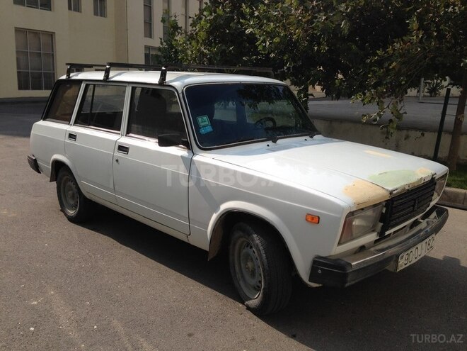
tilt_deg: -12.2
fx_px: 445
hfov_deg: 55.4
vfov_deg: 42.9
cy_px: 176
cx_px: 234
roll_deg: -2.7
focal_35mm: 33
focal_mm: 4.12
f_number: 2.4
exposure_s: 1/1506
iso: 50
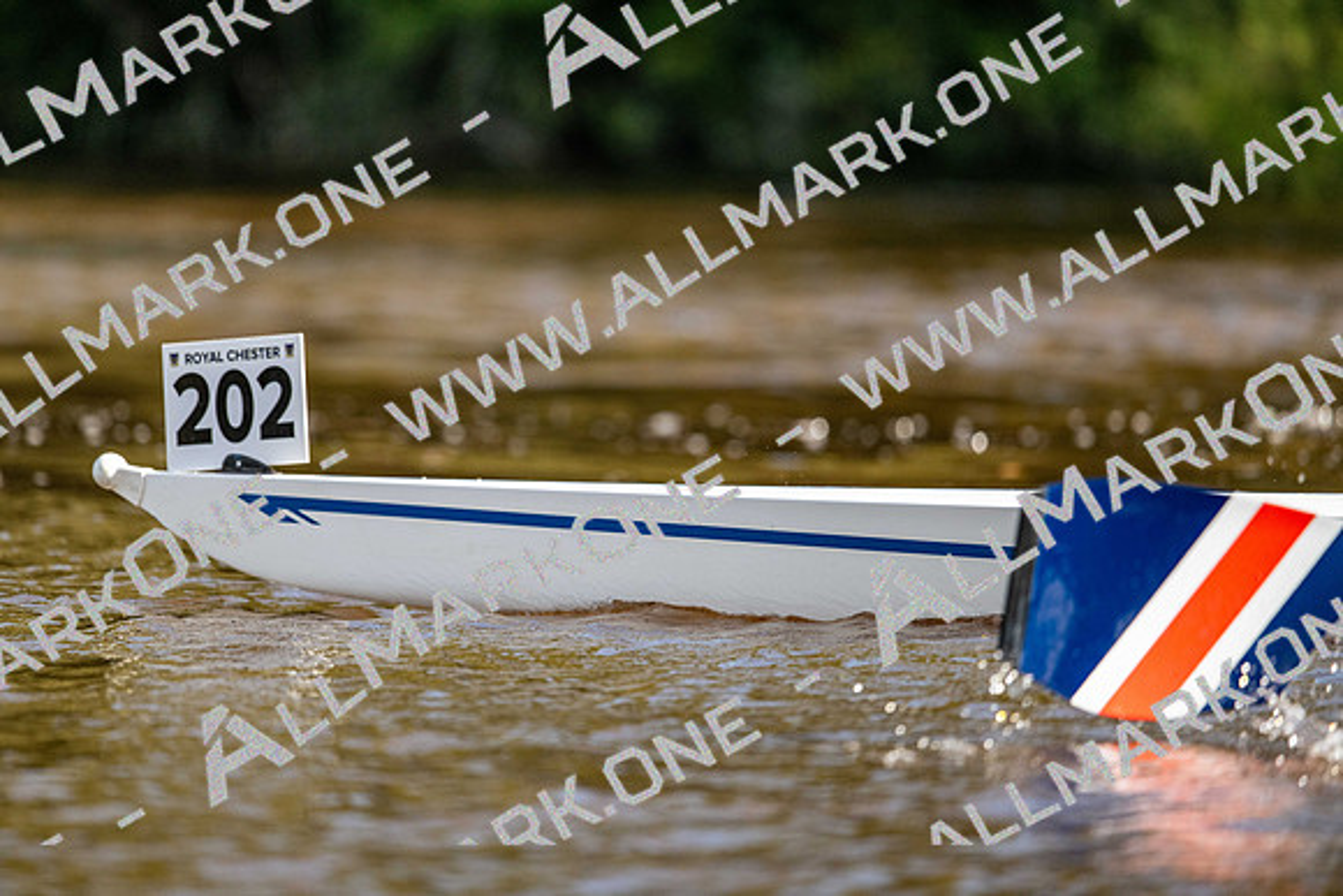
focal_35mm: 400
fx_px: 14925
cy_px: 448
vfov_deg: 3.4
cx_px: 672
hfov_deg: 5.2
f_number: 4.5
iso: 1100
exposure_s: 1/3200
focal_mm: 400
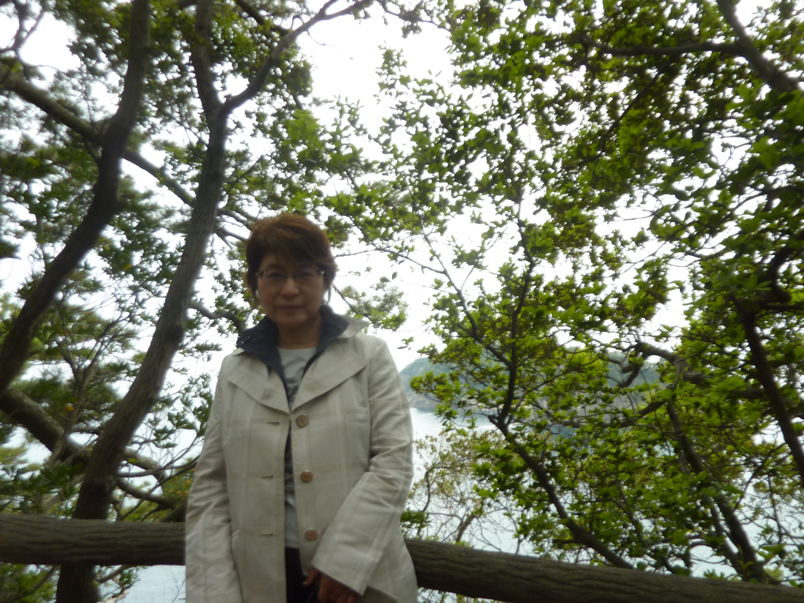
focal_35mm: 25
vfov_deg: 54.9
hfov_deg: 69.4
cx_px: 402
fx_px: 581
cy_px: 302
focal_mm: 4.1
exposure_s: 1/40
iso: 80
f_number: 3.3
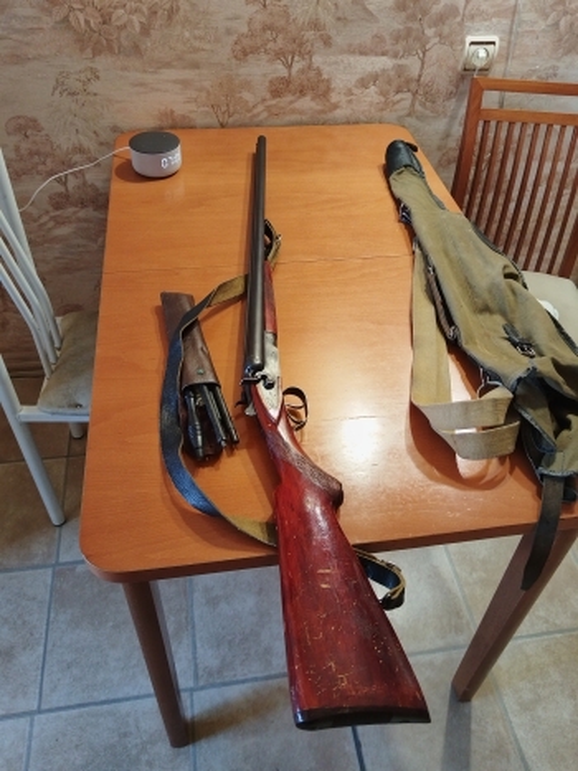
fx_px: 579
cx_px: 289
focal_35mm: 26
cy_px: 386
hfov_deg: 53.0
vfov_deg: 67.3
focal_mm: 4.95
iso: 3354
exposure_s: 1/100
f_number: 1.9
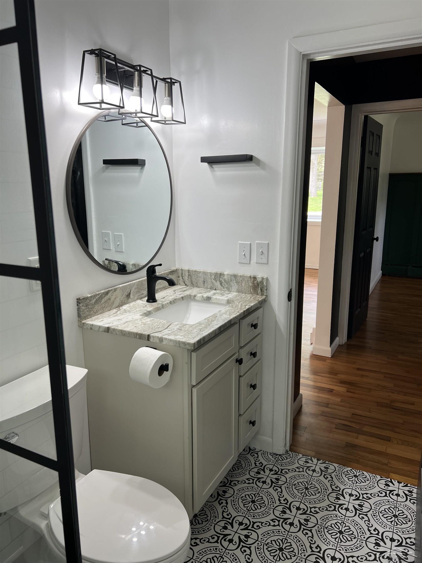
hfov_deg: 53.1
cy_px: 282
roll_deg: +0.6
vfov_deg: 67.3
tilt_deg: -11.4
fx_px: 423
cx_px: 211
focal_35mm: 26
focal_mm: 5.7
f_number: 1.5
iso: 40
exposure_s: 1/120
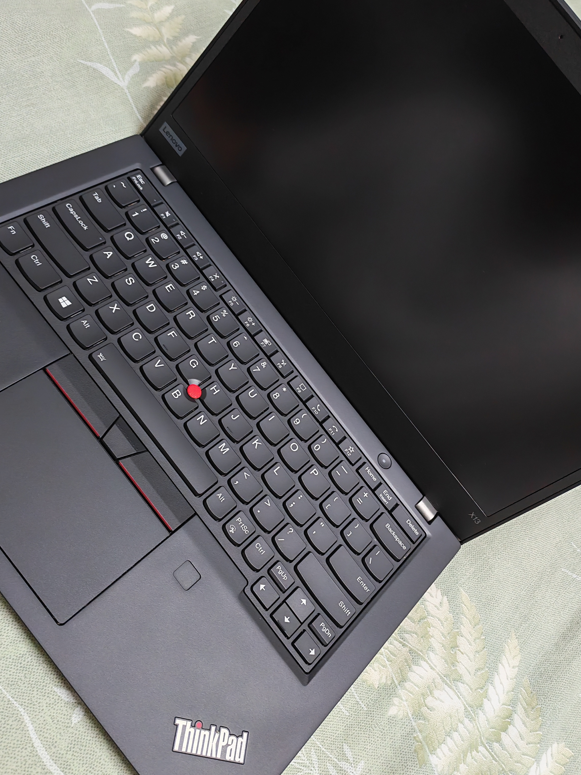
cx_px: 258
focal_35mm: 32
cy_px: 386
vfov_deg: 56.8
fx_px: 716
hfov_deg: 44.1
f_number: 1.9
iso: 1600
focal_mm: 6.12
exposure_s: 1/33
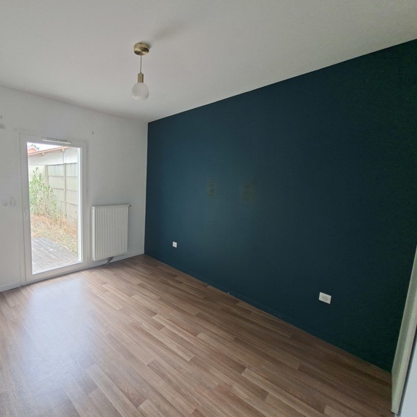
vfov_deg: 87.4
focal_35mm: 16
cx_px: 141
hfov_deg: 84.6
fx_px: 218
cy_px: 212
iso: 80
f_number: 2.2
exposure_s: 1/50
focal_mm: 1.74
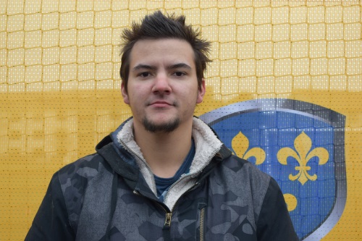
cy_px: 120
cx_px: 181
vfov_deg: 23.8
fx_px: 573
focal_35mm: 57
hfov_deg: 35.1
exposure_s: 1/160
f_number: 5.6
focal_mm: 38
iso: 200
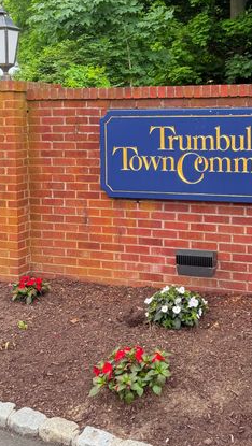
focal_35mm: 42
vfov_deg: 47.5
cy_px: 147
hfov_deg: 27.7
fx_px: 498
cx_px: 210
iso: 80
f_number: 1.78
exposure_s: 1/728
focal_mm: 6.76
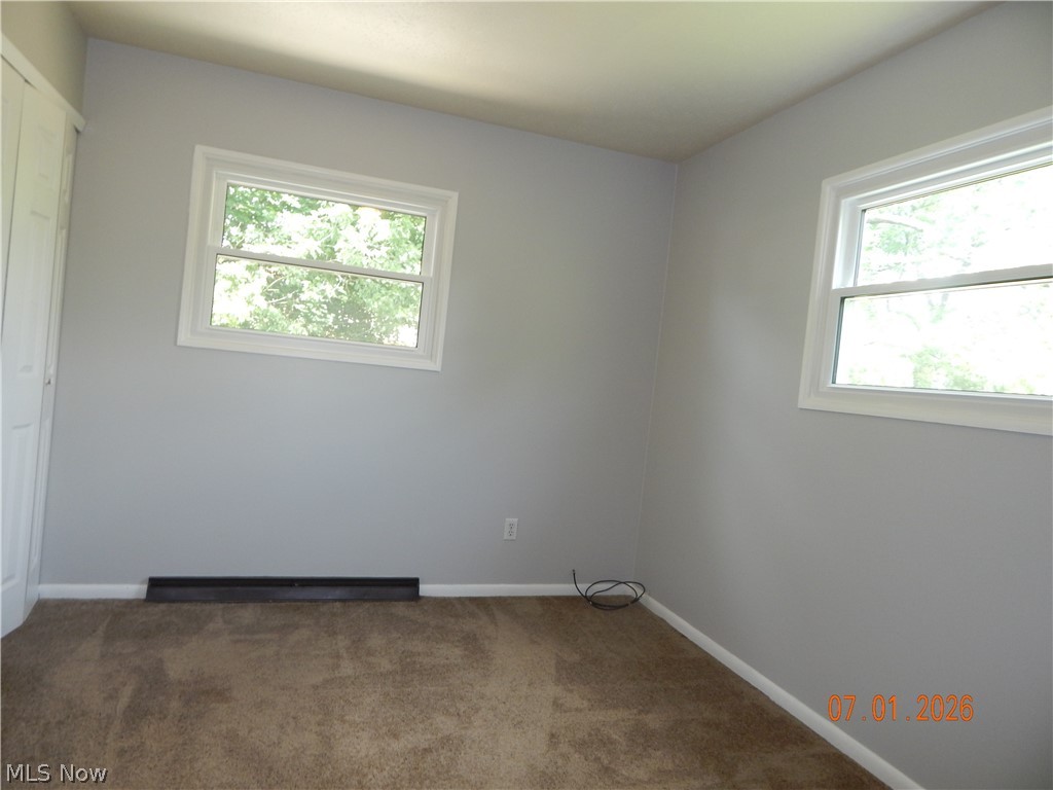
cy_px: 395
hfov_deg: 76.4
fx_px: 669
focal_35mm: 22
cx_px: 526
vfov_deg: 61.1
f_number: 3
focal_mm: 4
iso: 160
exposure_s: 1/30
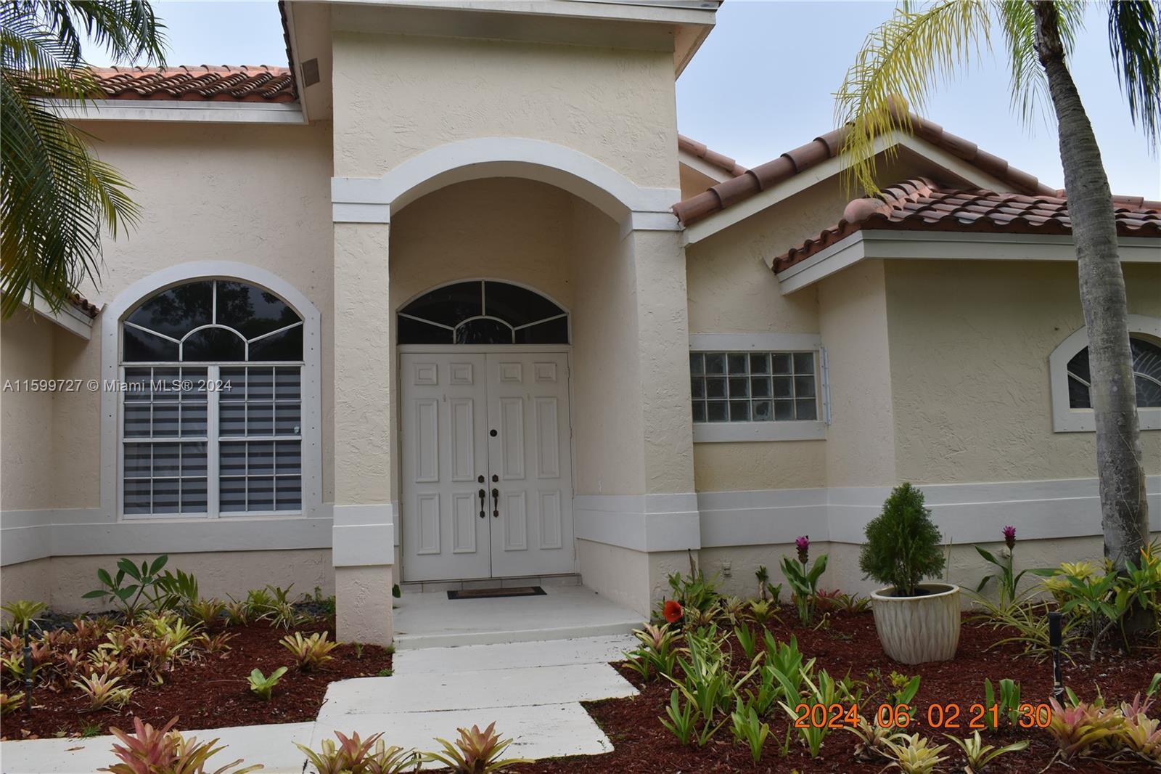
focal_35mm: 30
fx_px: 967
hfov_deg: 61.9
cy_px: 387
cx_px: 580
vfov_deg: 43.6
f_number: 8
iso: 160
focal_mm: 20
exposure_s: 1/60
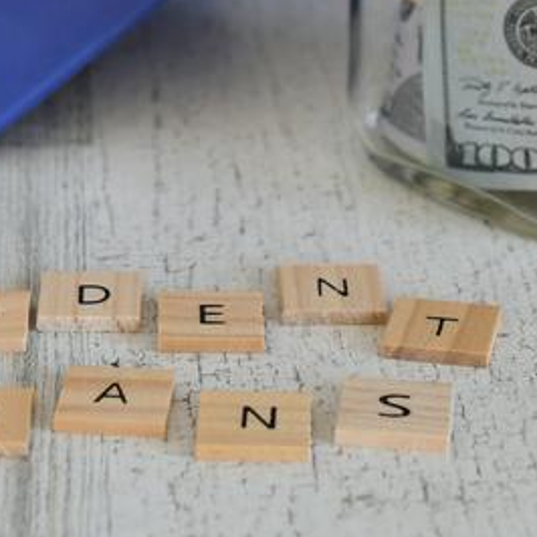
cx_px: 79
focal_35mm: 155
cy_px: 5
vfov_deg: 11.2
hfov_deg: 11.2
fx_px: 2720
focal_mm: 40
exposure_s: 1/100
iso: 250
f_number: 5
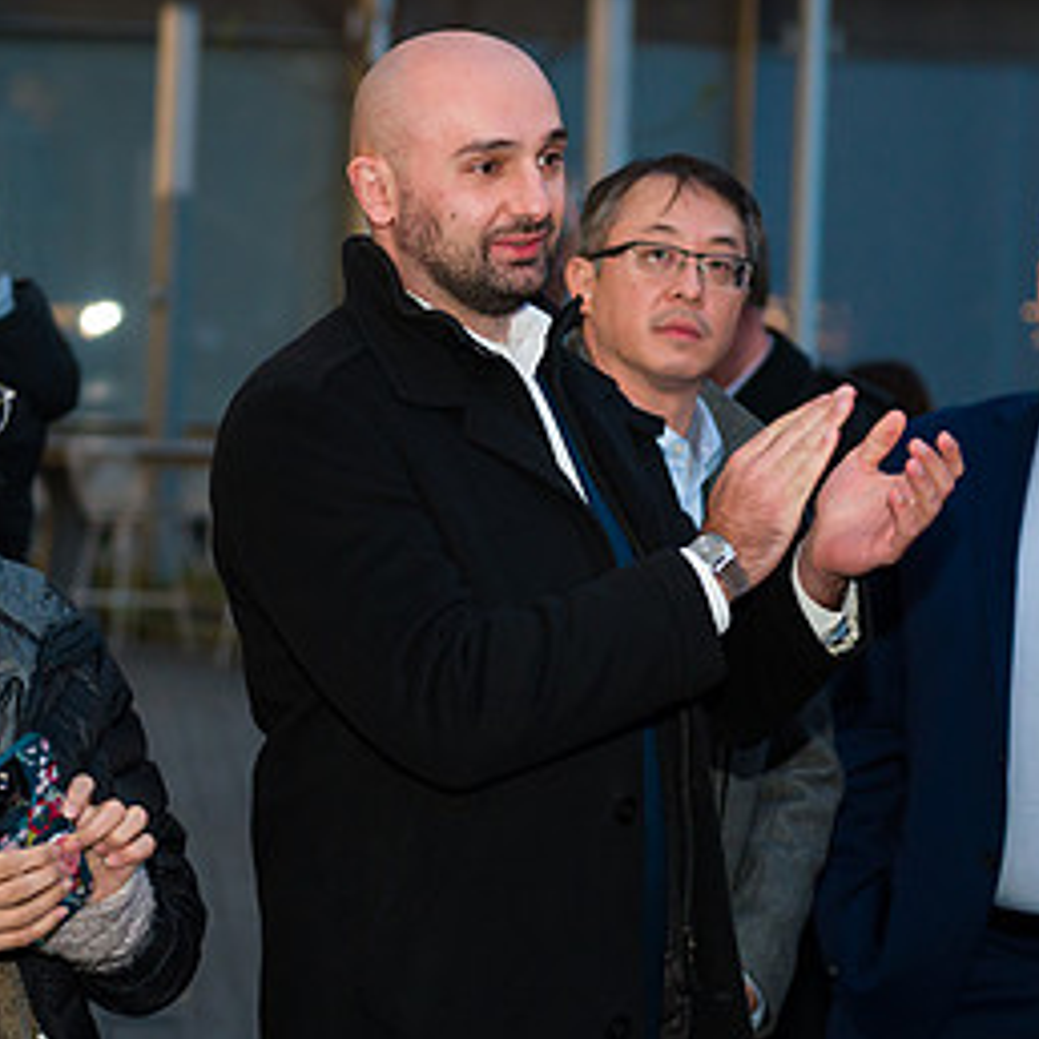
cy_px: 507
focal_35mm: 126
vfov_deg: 13.8
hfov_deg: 13.8
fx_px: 4279
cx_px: 544
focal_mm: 66
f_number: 4
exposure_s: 1/200
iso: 1250
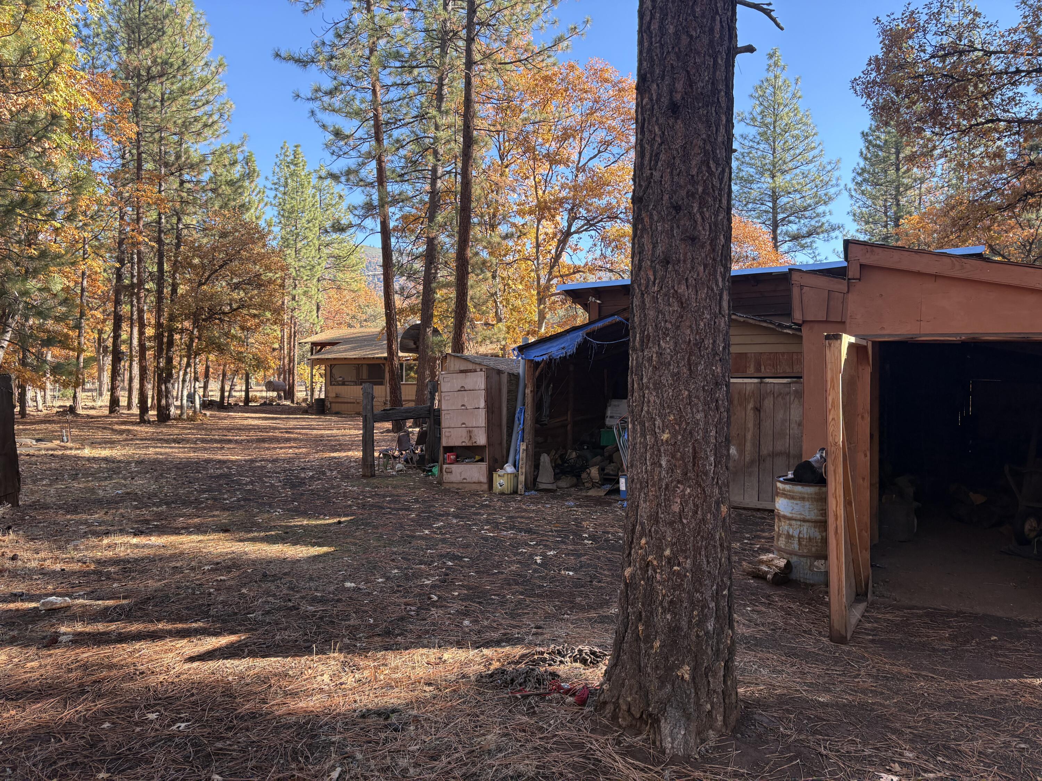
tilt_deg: +4.9
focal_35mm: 26
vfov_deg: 53.1
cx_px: 521
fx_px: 783
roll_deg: +1.1
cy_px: 390
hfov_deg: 67.3
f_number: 1.6
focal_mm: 5.96
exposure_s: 1/350
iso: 64
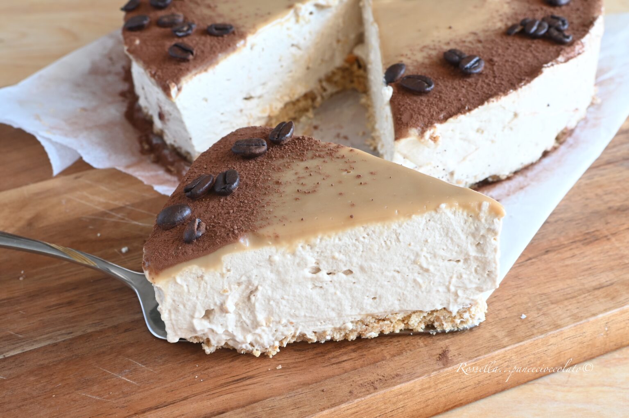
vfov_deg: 26.0
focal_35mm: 52
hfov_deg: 38.2
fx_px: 908
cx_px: 314
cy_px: 209
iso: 320
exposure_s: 1/8
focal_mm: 35
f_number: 8
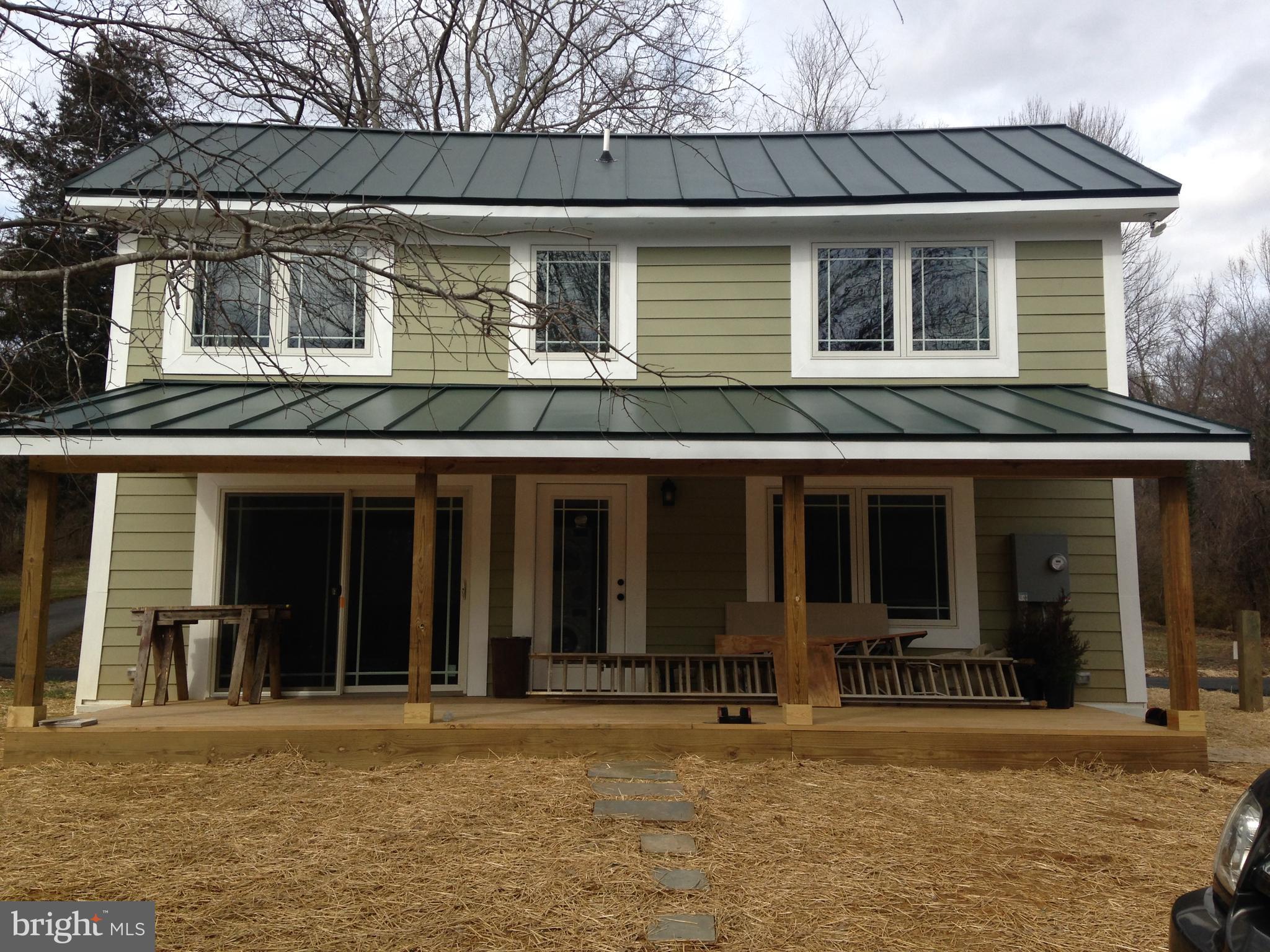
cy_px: 476
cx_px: 635
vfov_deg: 42.9
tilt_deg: +6.5
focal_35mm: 33
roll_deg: +0.3
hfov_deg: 55.4
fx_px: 1211
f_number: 2.4
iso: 50
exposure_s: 1/949
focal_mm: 4.12
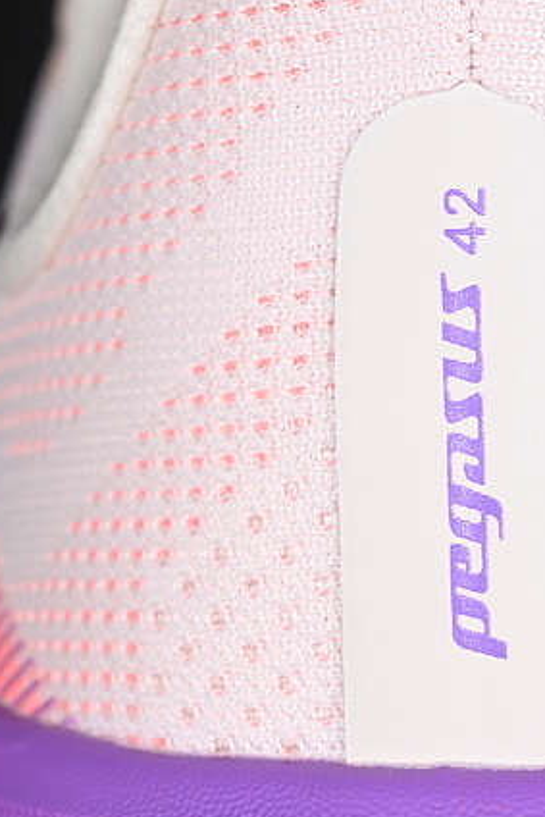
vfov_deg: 10.8
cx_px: 428
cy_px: 522
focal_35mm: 191
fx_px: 4333
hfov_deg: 7.2
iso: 160
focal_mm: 50
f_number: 7.1
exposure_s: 1/80
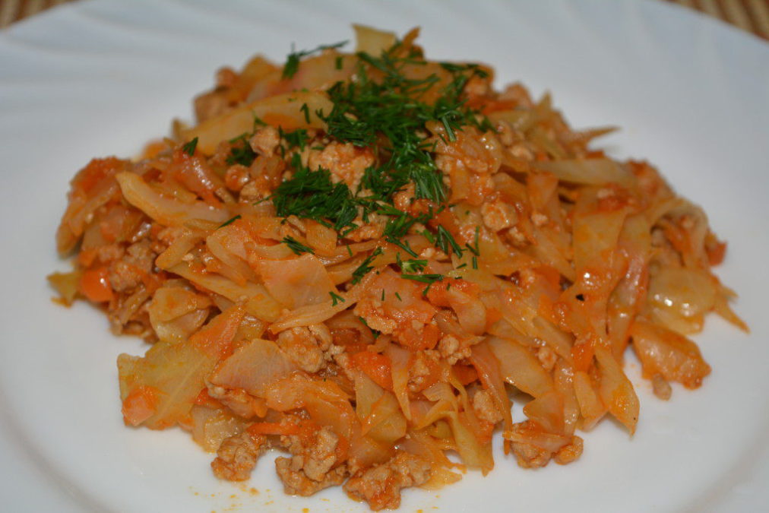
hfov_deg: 24.6
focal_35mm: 82
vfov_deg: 16.6
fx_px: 1762
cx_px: 384
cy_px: 256
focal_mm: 55
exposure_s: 1/60
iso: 560
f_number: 5.6
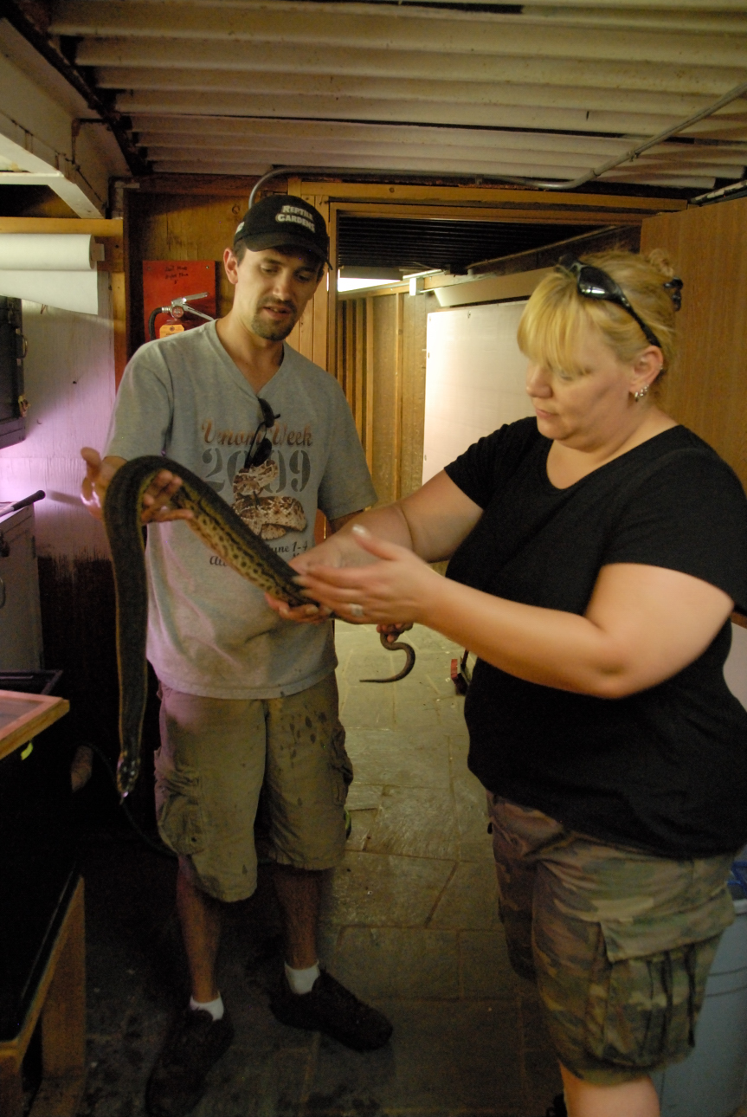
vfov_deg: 67.3
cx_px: 374
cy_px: 558
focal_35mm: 27
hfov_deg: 48.0
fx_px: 838
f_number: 3.5
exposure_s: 1/60
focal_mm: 18
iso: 1600
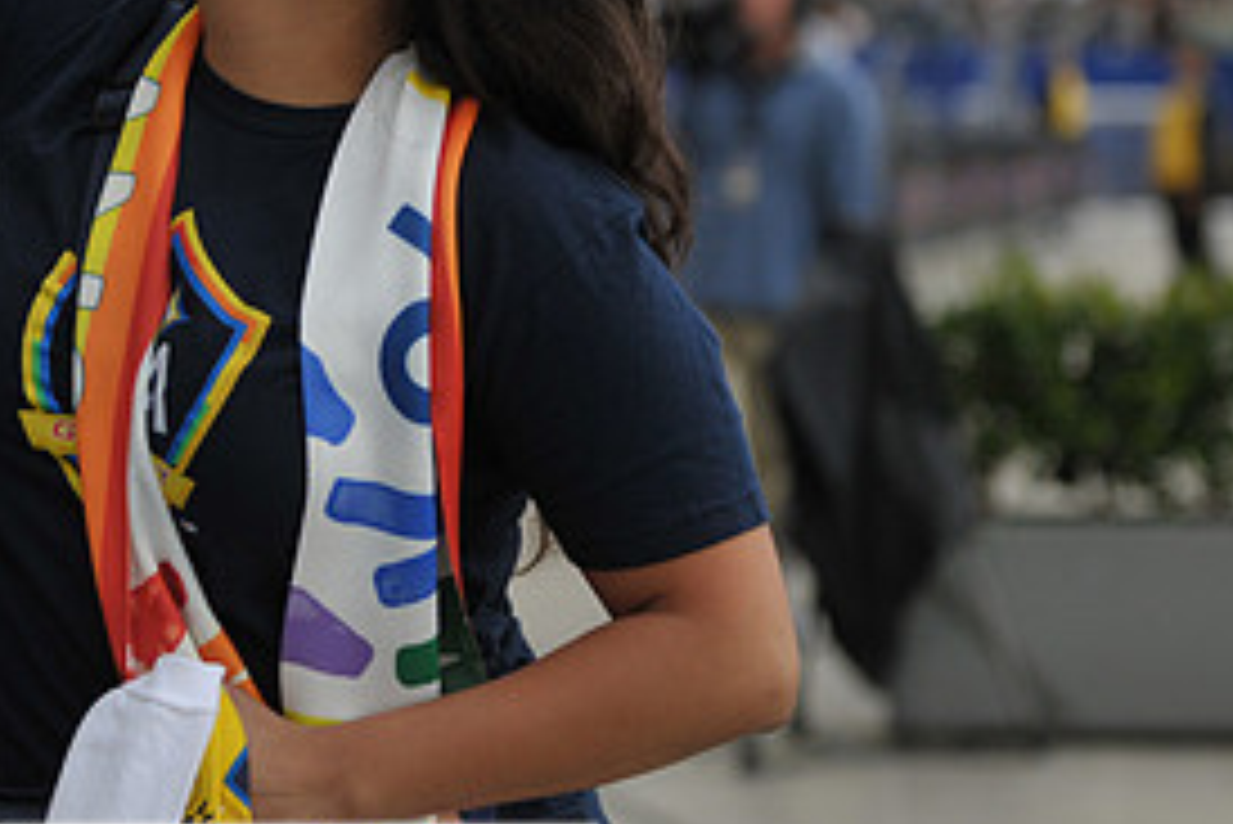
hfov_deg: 13.8
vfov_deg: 9.3
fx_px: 5071
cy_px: 207
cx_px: 279
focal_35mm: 148
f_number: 2.8
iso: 800
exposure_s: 1/800
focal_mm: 70
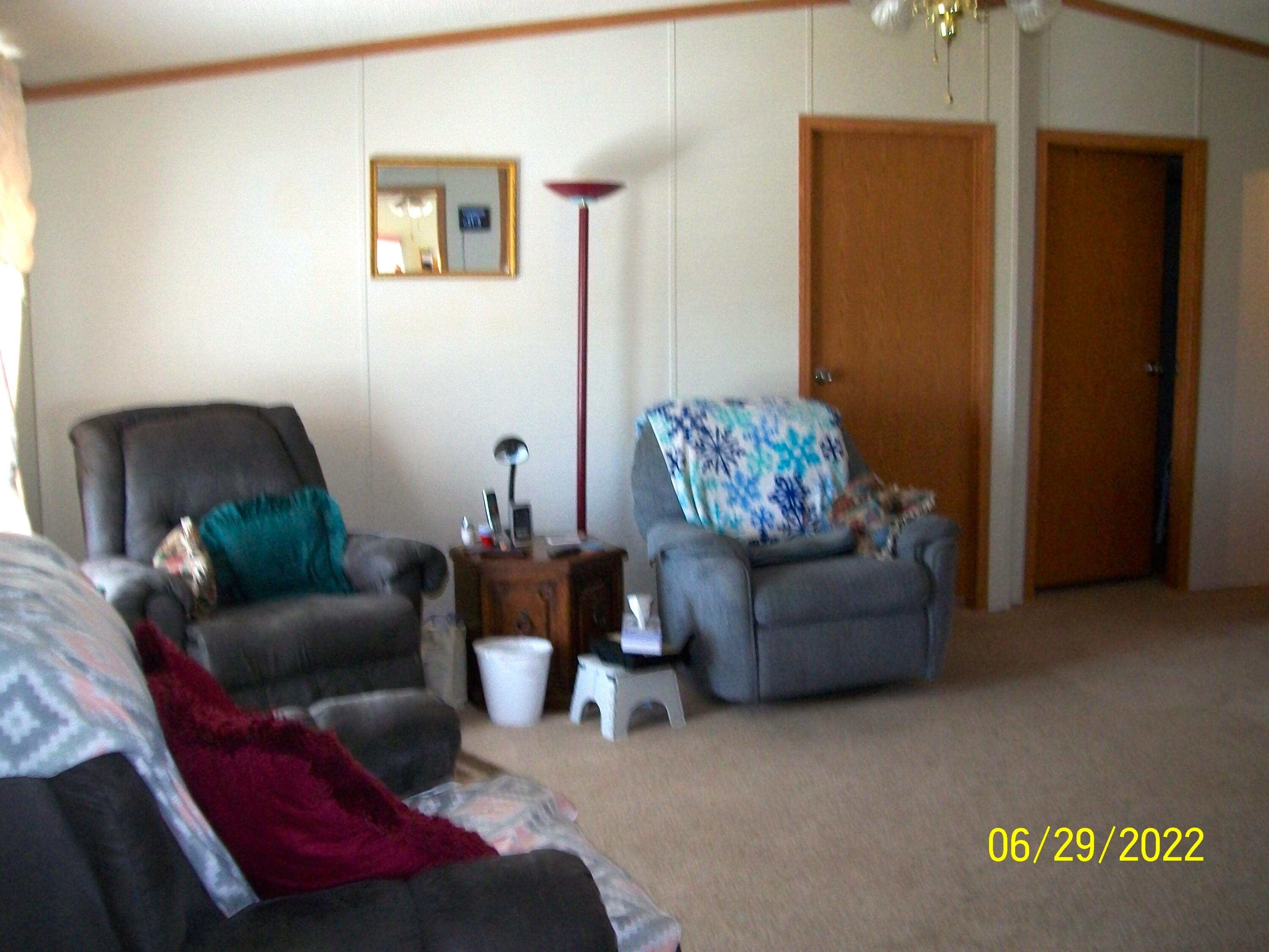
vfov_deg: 39.7
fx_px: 1320
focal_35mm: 36
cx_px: 634
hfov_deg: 51.4
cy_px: 476
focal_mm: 6
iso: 160
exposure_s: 1/30
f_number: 2.7
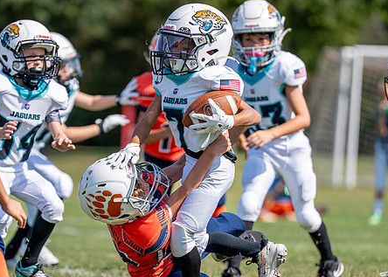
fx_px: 4319
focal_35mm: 392
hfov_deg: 5.1
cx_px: 157
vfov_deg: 3.7
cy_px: 165
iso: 125
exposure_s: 1/3200
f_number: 2.8
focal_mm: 200
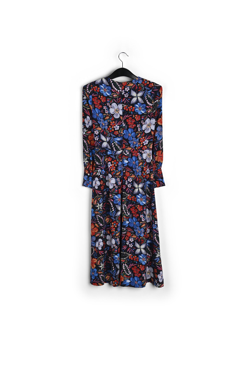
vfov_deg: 45.4
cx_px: 122
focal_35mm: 43
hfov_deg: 31.2
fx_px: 439
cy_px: 184
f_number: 11
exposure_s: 1/125
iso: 100
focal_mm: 43
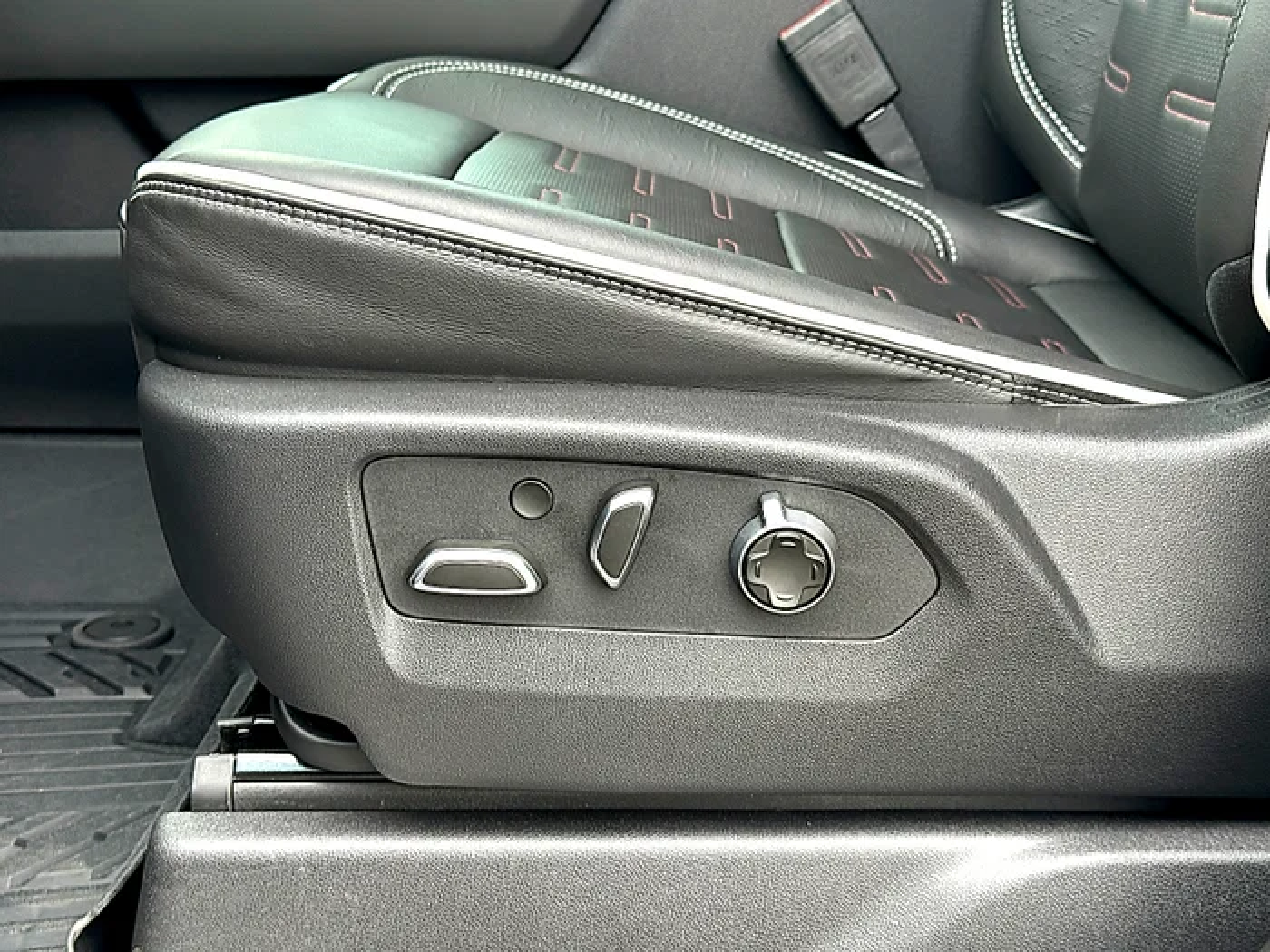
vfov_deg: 30.3
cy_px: 476
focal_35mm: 48
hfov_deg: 39.7
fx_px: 1761
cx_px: 635
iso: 64
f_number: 1.78
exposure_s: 1/121
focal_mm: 6.86
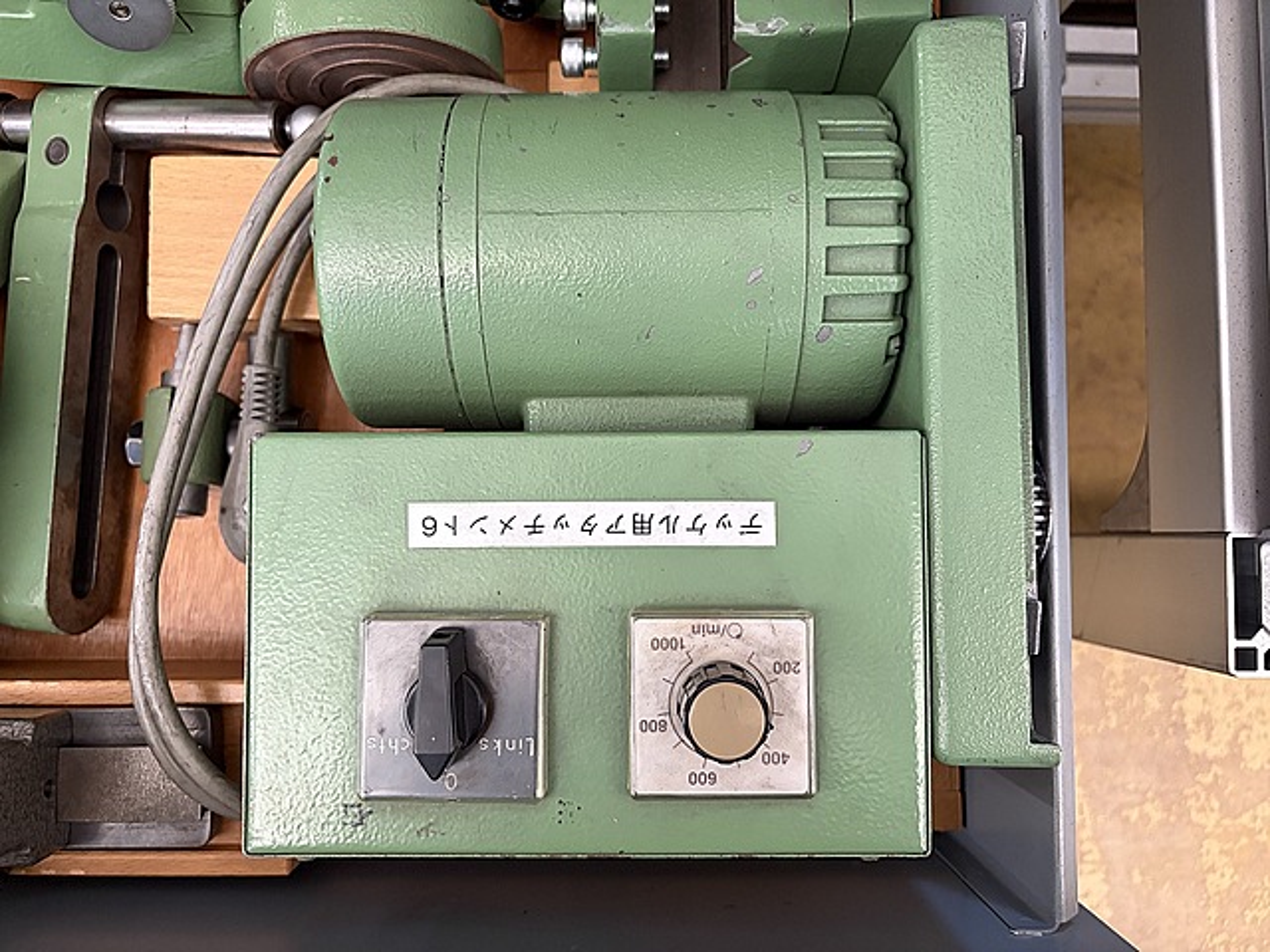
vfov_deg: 53.1
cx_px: 635
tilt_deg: -86.4
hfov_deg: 67.3
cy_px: 476
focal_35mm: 26
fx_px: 954
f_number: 1.6
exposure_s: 1/60
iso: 320
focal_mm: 5.96
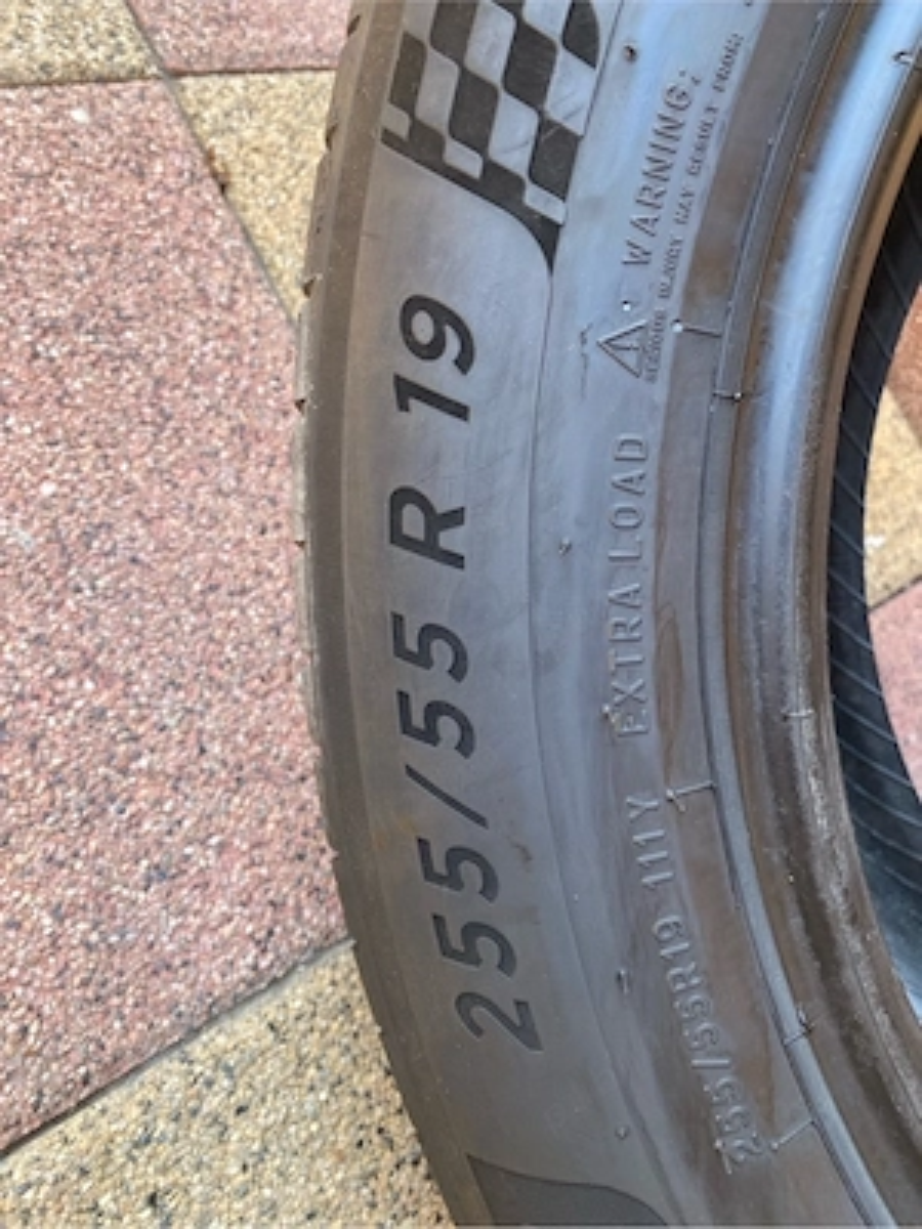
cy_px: 614
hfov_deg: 53.1
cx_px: 461
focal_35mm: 26
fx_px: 923
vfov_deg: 67.3
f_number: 1.8
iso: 80
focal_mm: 4.25
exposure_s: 1/121
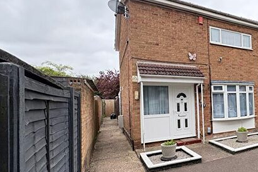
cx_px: 211
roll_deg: +2.7
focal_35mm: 25
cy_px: 101
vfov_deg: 51.0
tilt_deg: +1.3
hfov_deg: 64.4
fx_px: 179
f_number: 2.2
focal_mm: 2.22
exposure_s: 1/228
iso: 64
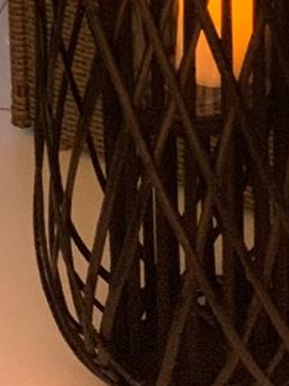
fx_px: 2226
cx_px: 214
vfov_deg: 9.3
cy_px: -349
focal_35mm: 200
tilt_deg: -15.9
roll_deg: +1.7
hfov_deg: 7.4
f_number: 2.4
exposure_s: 1/30
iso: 640
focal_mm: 6
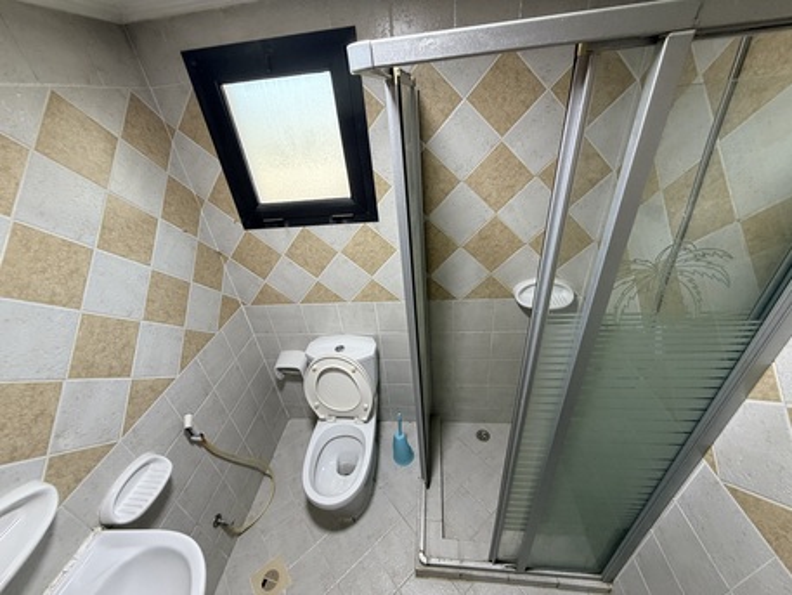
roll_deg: +6.3
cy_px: 298
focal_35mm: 14
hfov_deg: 102.0
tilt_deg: -31.5
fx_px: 320
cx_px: 396
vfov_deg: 85.7
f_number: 2.2
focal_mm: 2.22
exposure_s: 1/50
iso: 200
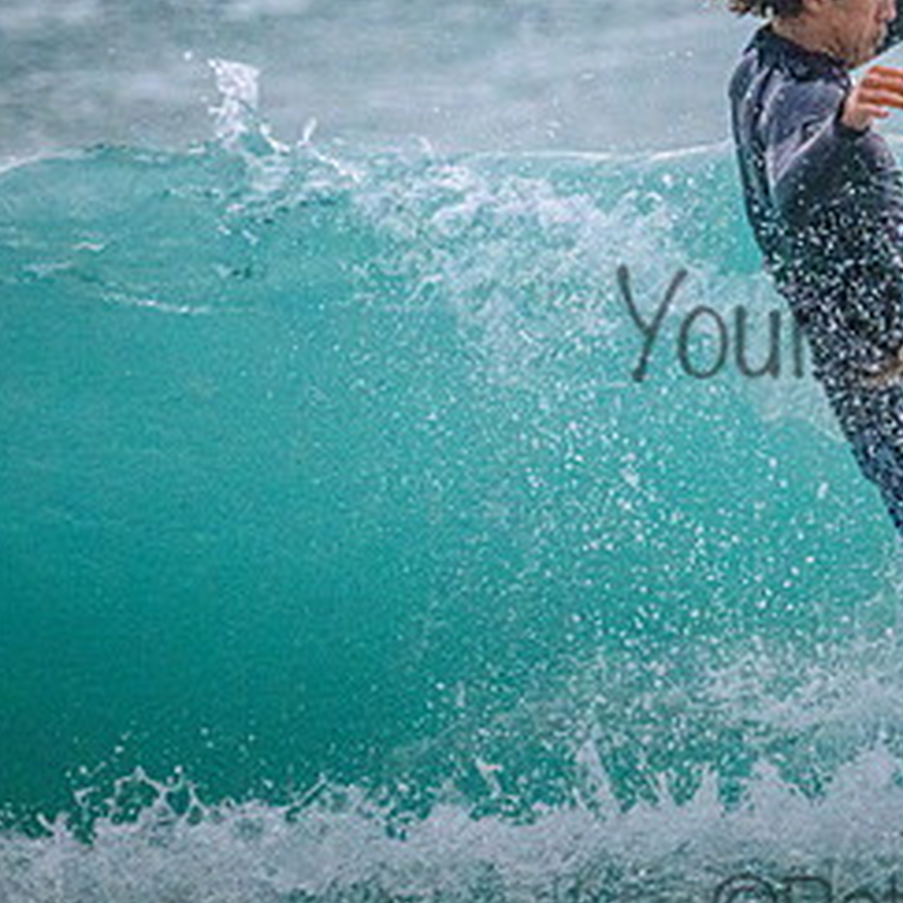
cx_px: 1000
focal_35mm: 1624
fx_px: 47929
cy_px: 292
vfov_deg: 1.1
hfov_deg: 1.1
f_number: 11
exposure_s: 1/2000
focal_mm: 800
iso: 14400
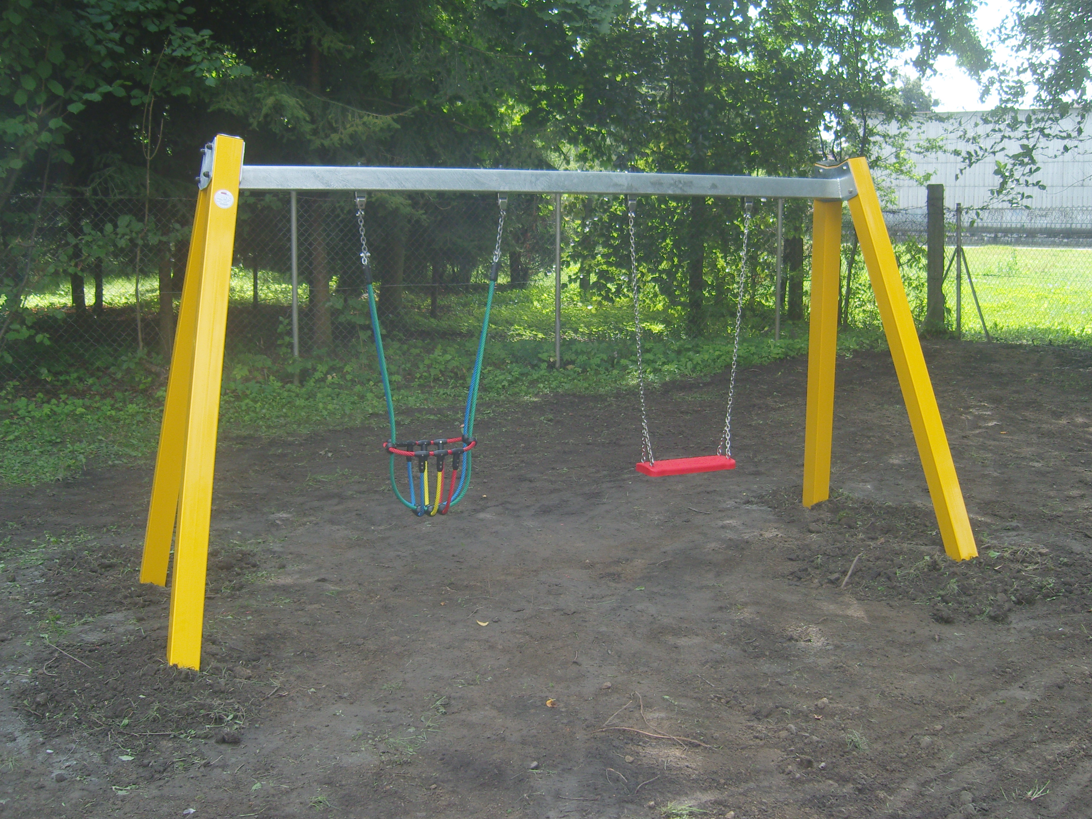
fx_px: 1136
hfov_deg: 51.4
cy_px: 405
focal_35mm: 36
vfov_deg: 39.7
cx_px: 547
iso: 100
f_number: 2.8
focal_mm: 7.3
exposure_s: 1/320
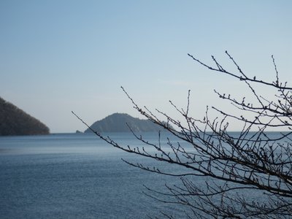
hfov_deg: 25.3
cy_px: 110
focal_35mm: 77
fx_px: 650
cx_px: 146
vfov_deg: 19.1
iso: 50
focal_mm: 13.7
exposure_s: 1/320
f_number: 4.8
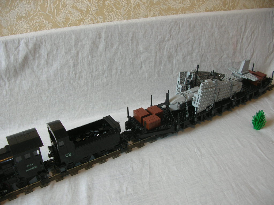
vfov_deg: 40.7
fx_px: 277
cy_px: 102
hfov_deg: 52.6
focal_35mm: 35
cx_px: 137
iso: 50
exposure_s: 1/14
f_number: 2.8
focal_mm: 5.8
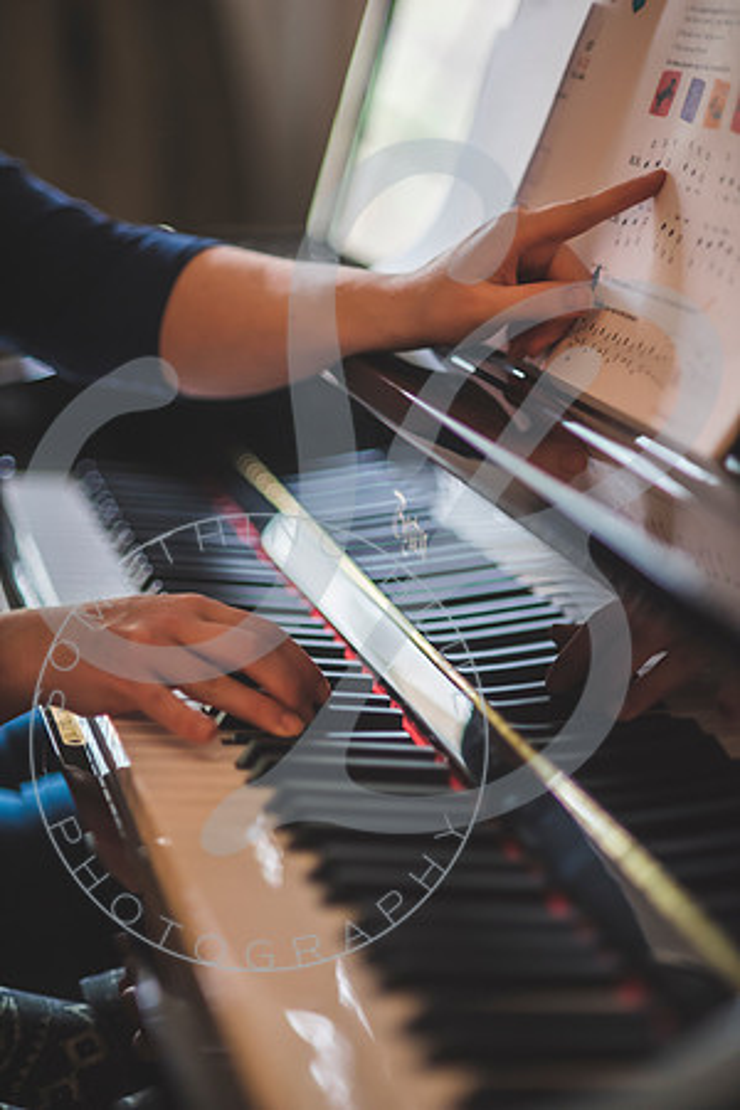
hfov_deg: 16.1
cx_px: 370
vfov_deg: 23.9
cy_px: 555
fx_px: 2621
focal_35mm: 85
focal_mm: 85
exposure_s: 1/125
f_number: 1.8
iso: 1600
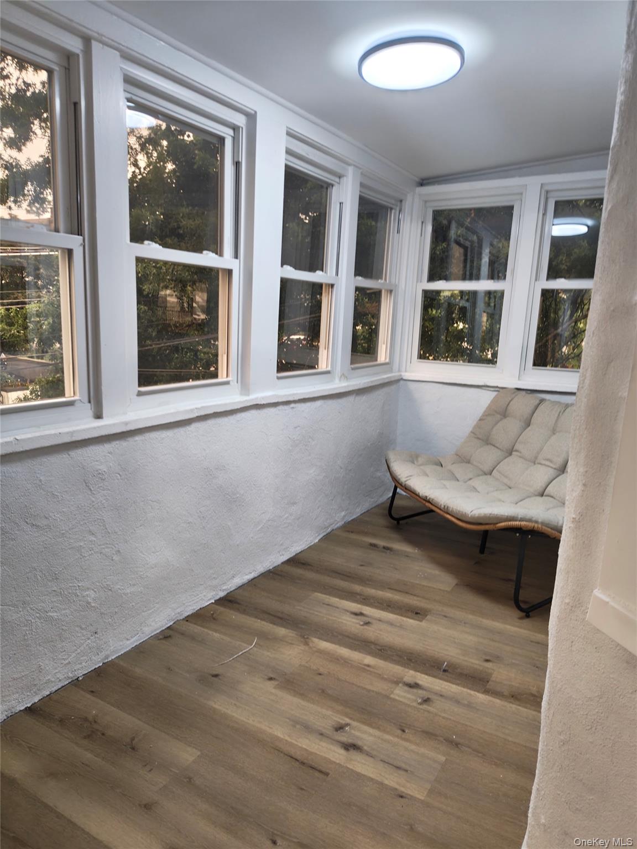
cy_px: 424
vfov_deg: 71.6
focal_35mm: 24
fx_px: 589
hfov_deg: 56.8
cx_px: 318
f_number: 1.88
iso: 669
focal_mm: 5.56
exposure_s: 1/50
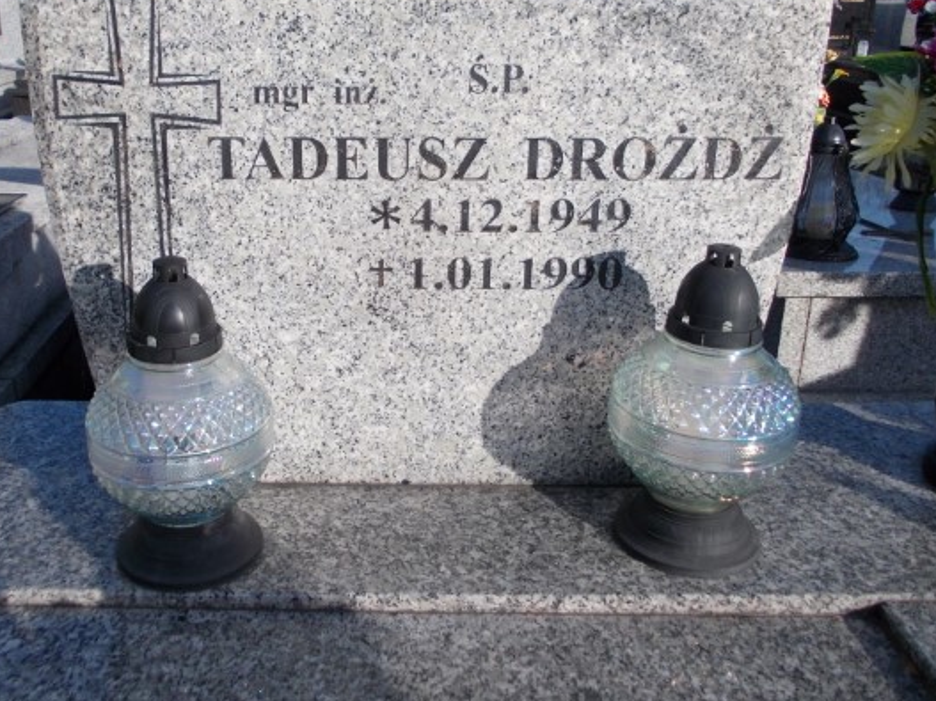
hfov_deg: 53.6
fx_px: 919
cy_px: 286
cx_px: 378
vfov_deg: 41.6
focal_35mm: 34
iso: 80
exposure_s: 1/1000
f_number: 2.7
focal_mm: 4
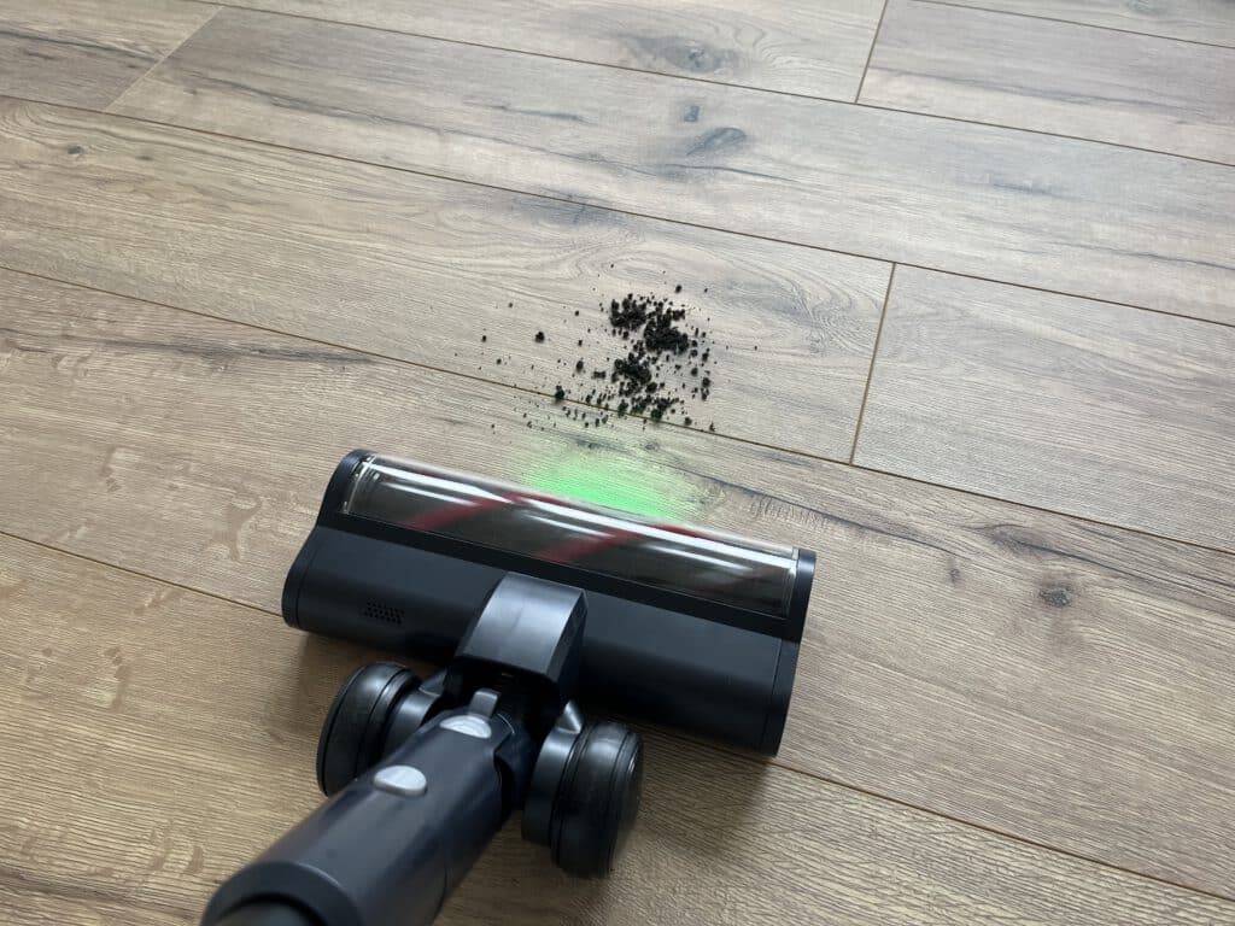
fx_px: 928
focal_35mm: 26
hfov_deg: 67.3
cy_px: 463
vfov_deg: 53.1
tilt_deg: -49.8
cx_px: 618
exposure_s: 1/122
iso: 40
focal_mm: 5.1
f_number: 1.6
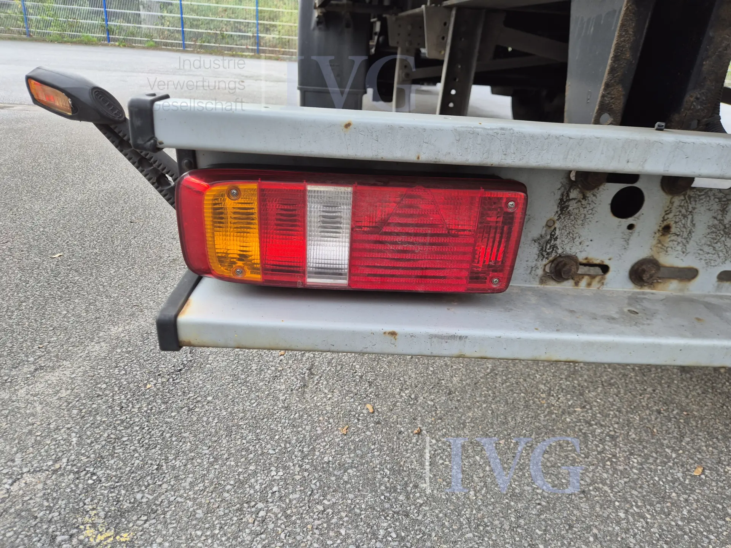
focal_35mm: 23
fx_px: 486
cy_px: 274
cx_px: 366
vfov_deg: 58.9
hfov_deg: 73.9
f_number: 1.8
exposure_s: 1/180
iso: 40
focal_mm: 5.4
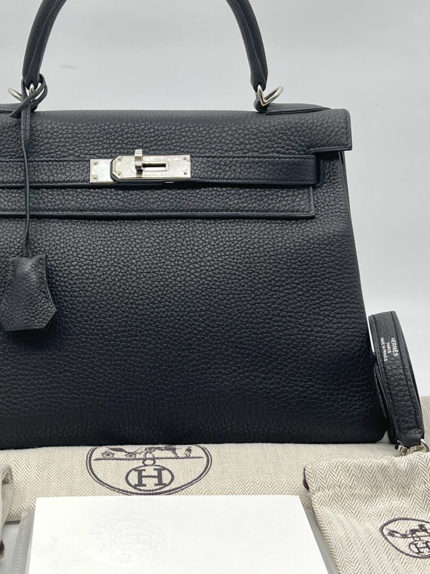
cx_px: 136
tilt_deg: -12.1
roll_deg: +0.5
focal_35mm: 62
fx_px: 1027
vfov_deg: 31.2
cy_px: 260
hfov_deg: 23.5
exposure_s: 1/151
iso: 32
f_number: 1.5
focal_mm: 5.7
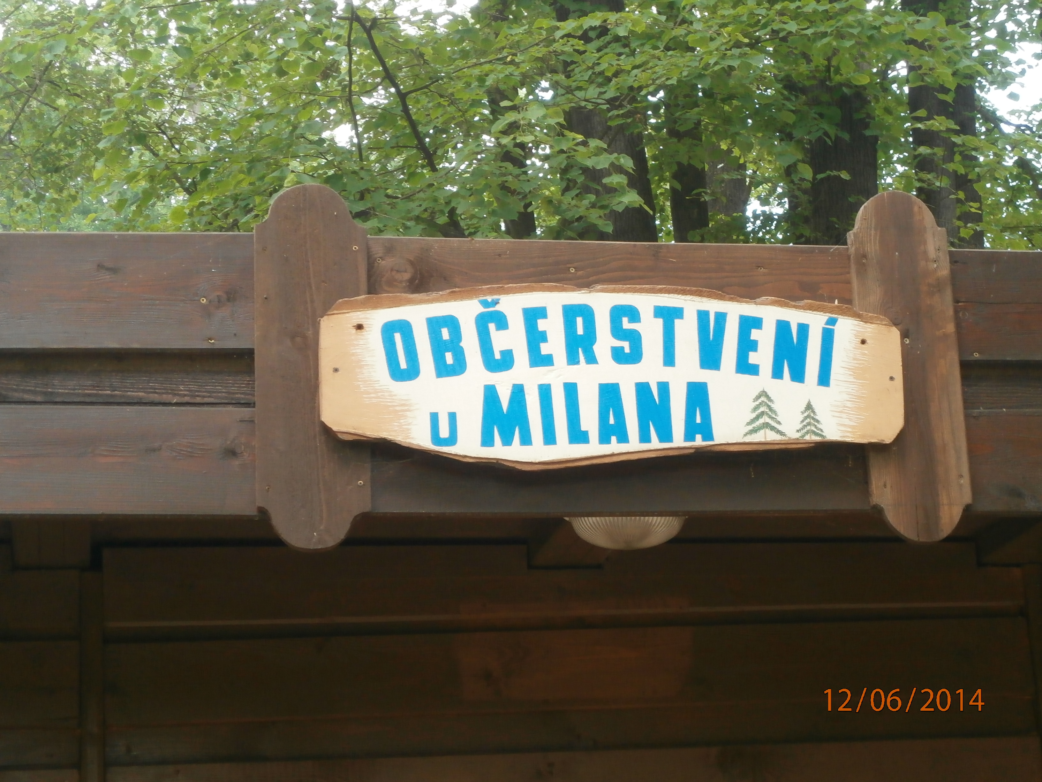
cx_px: 521
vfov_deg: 17.0
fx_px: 2619
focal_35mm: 87
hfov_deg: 22.5
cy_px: 391
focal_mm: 15.4
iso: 200
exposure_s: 1/50
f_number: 4.9
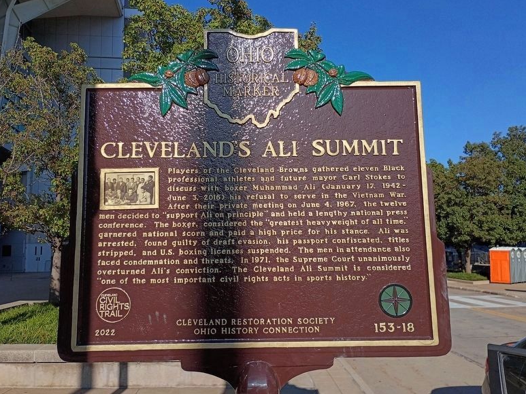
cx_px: 255
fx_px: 456
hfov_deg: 59.9
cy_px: 191
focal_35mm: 30
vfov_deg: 46.8
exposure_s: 1/1307
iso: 102
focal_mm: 4.27
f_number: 1.8
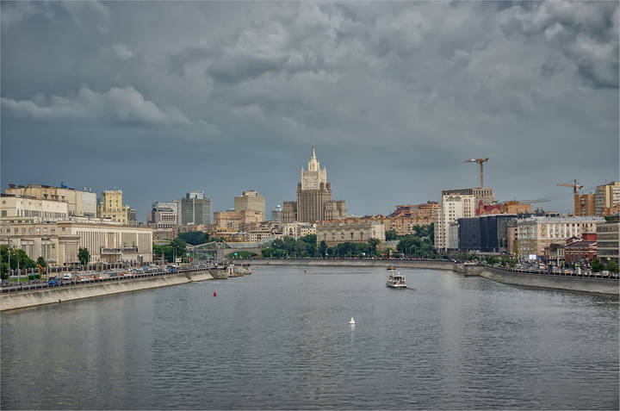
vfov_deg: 13.0
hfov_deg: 19.5
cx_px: 310
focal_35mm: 105
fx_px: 1805
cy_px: 206
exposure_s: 1/125
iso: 200
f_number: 8
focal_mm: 70
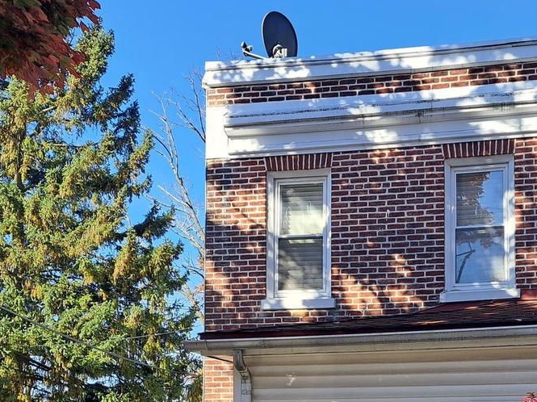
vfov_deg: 26.3
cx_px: 357
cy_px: 417
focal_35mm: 52
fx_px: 806
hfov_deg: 36.5
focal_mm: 5.23
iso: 50
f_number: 1.8
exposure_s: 1/695
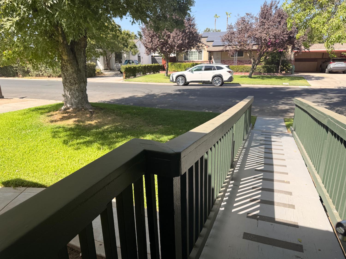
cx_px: 173
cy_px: 130
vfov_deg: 56.8
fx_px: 240
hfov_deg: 71.6
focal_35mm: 24
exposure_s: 1/1855
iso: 80
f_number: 1.78
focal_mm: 6.76
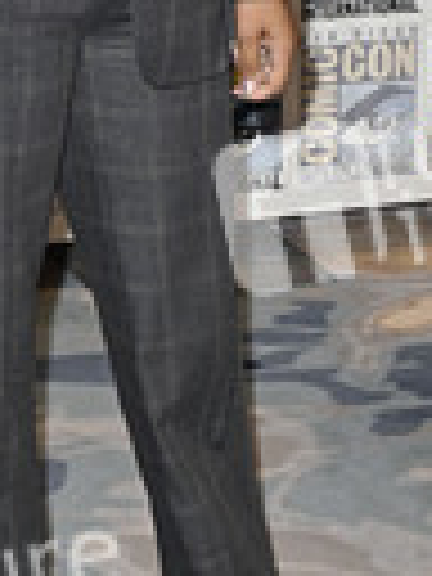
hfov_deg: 10.0
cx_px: 36
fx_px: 2446
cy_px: -36
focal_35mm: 147
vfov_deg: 13.2
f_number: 5
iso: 2500
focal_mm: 49
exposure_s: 1/250
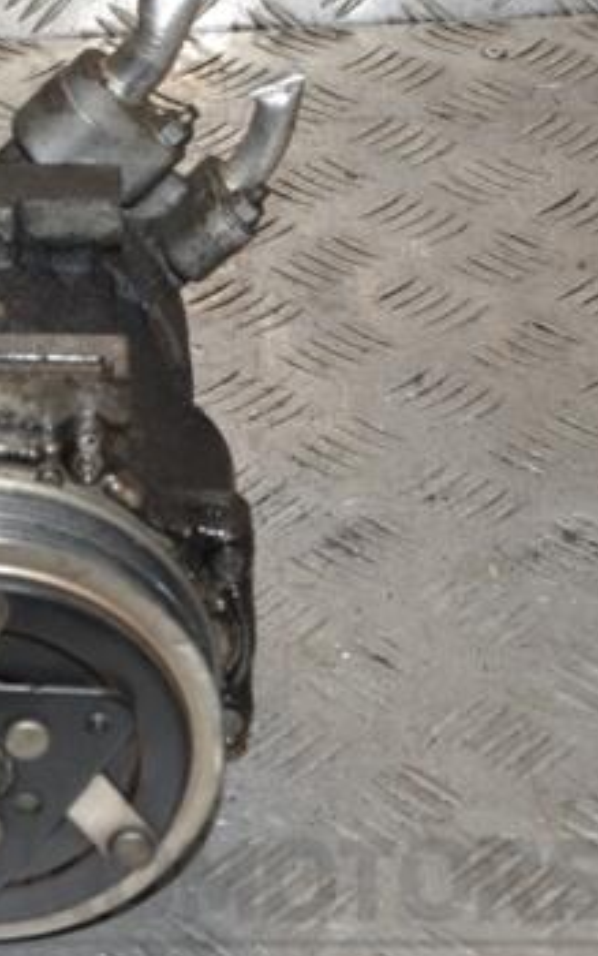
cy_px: 516
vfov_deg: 17.7
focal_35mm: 118
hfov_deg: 10.9
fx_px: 3071
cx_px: -156
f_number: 8
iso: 800
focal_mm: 45
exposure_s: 1/200
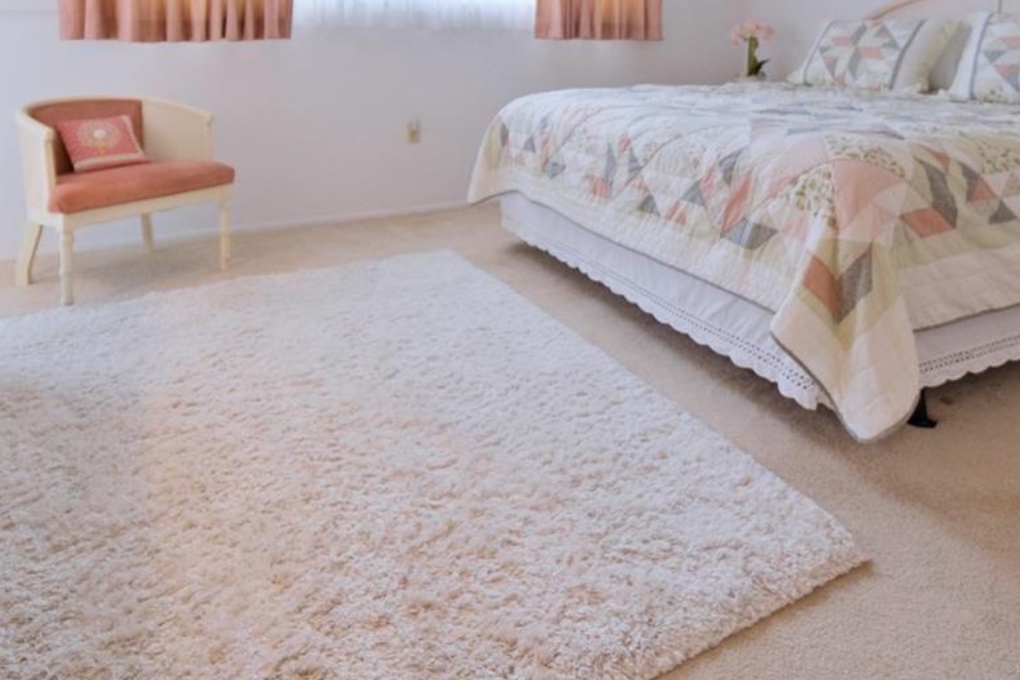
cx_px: 560
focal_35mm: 25
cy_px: 46
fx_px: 708
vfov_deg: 45.6
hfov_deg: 71.3
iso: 640
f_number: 2.8
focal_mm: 8
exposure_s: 1/125
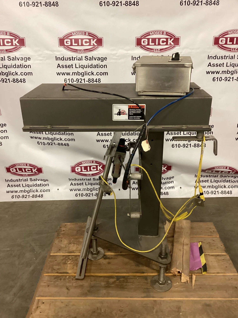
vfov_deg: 58.4
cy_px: 159
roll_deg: +3.2
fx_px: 284
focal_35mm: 31
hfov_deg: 45.4
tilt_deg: -22.0
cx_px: 119
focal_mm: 3.3
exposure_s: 1/30
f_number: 2.4
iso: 320
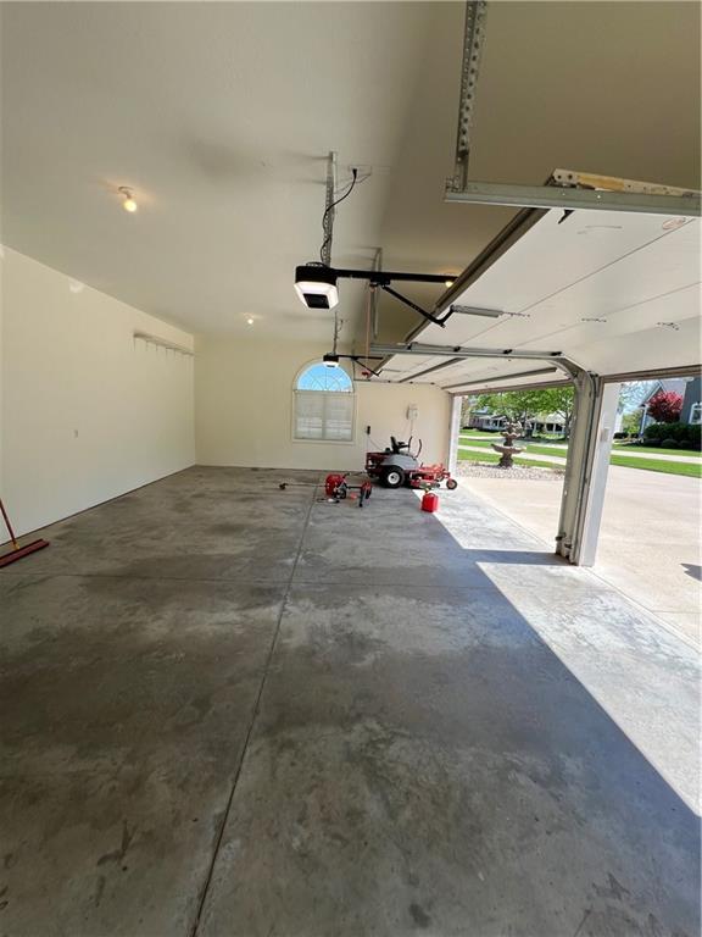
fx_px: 352
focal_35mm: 13
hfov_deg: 89.9
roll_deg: -3.1
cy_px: 468
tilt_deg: -7.2
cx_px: 351
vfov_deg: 106.2
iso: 32
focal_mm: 1.57
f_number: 1.8
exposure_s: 1/435
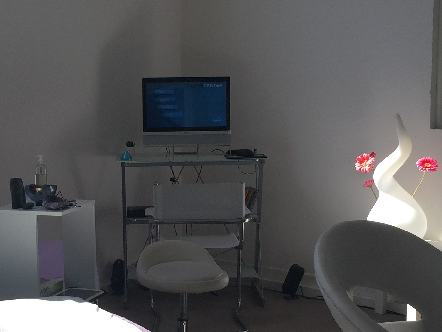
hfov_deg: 27.6
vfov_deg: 21.0
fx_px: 894
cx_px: 156
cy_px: 180
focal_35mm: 70
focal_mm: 4.15
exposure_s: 1/344
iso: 32
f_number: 2.2
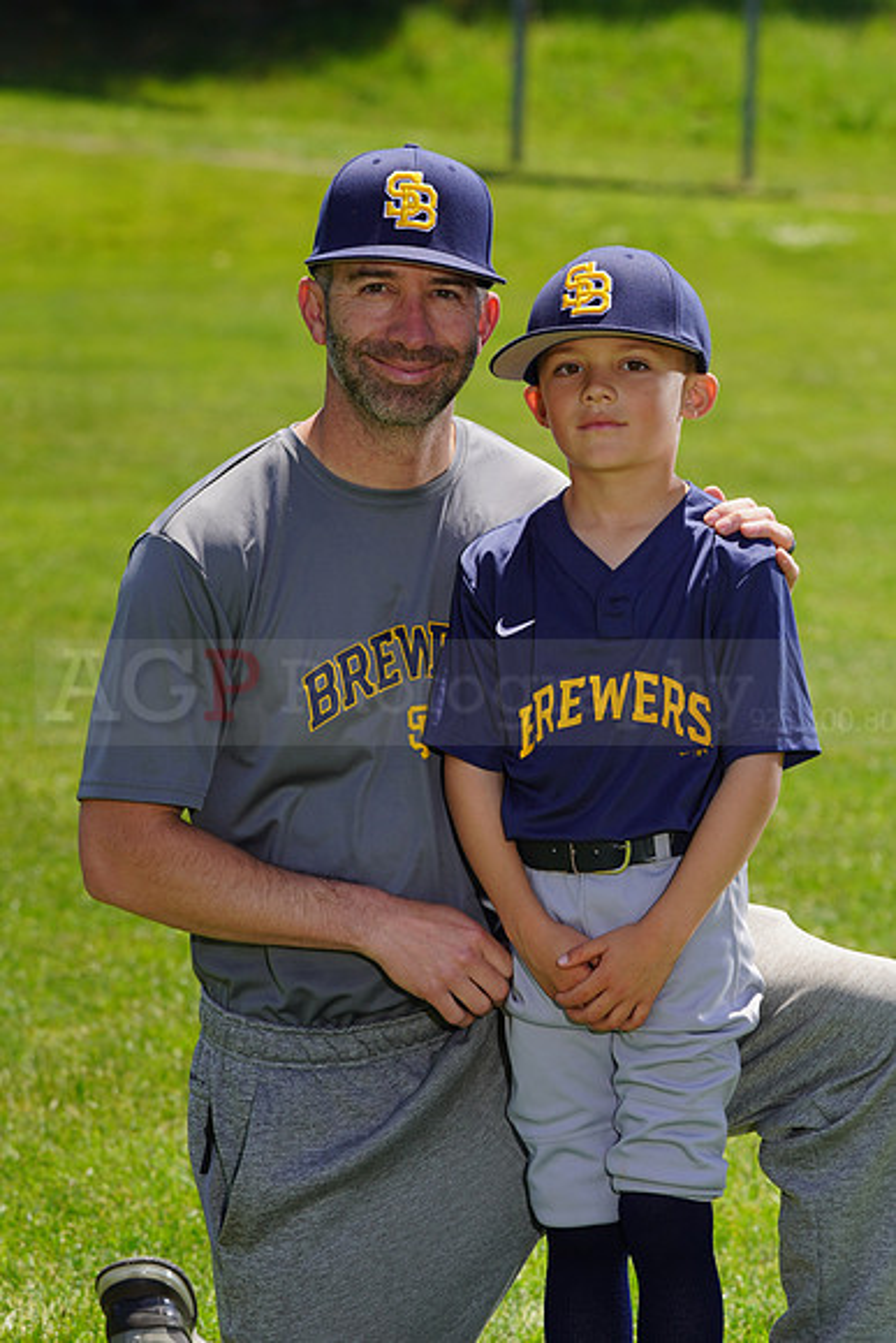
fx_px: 6305
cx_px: 448
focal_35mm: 169
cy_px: 672
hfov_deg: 8.1
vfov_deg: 12.2
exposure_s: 1/250
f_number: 9
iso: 100
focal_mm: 169
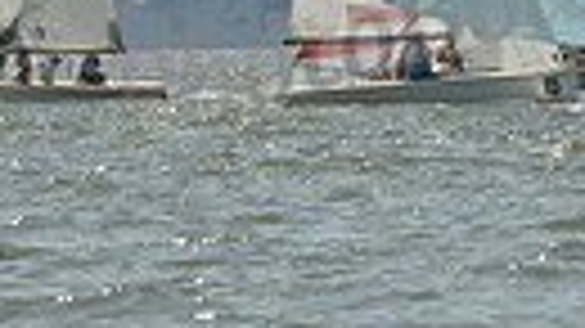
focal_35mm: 937
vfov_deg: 1.3
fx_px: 14529
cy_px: -272
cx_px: 981
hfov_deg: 2.3
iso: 200
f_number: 7.1
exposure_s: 1/1250
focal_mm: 200
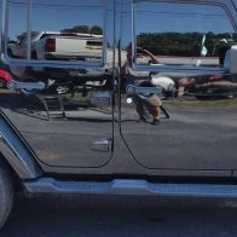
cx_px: 164
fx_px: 604
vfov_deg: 22.2
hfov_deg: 22.1
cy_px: 117
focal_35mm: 78
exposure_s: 1/1164
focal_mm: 4.71
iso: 100
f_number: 1.7
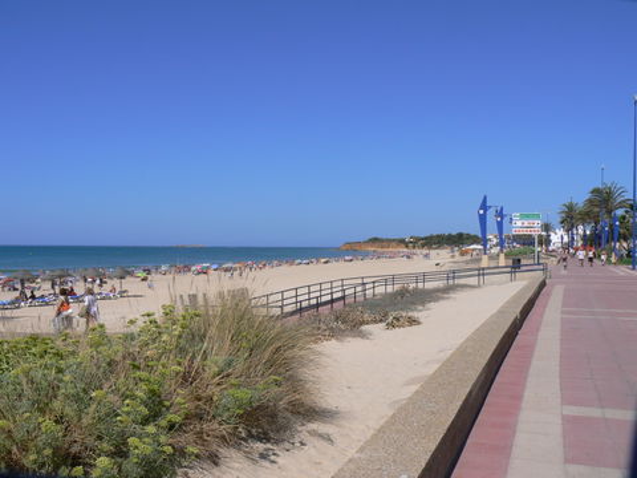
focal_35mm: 36
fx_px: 662
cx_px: 318
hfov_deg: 51.4
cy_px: 239
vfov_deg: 39.7
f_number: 8
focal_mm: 6
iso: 80
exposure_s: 1/640
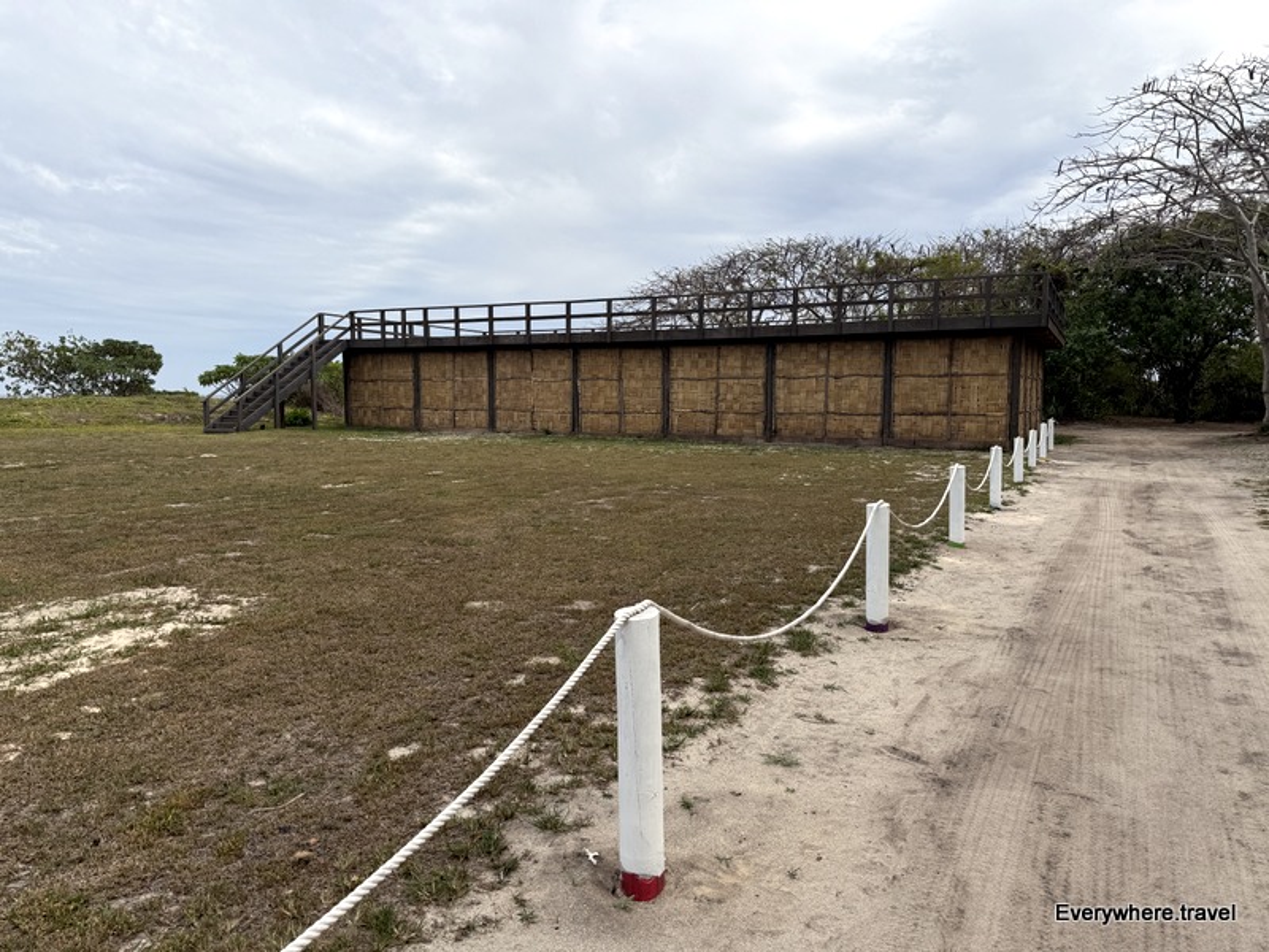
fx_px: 880
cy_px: 476
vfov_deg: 56.8
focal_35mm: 24
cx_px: 634
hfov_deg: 71.6
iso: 80
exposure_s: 1/6173
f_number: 1.78
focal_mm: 6.76
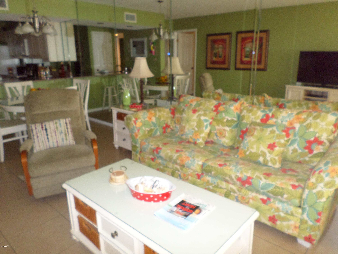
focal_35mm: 25
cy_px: 127
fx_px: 244
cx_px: 169
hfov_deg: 69.4
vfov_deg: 54.9
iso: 240
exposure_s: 1/30
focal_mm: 4.5
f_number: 2.5
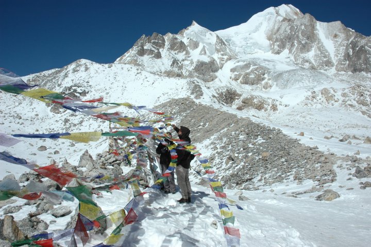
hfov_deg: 67.4
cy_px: 124
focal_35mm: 27
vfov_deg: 47.9
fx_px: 278
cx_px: 186
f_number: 13
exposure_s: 1/640
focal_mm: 18
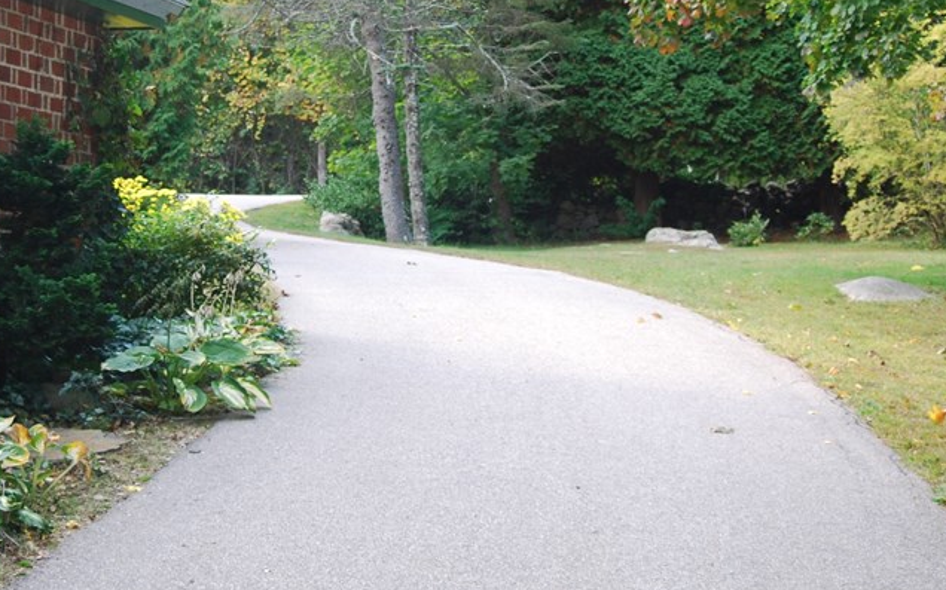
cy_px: 146
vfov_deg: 17.7
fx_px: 1881
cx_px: 333
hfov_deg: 28.1
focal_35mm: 73
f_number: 3.5
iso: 200
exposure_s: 1/50
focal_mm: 28
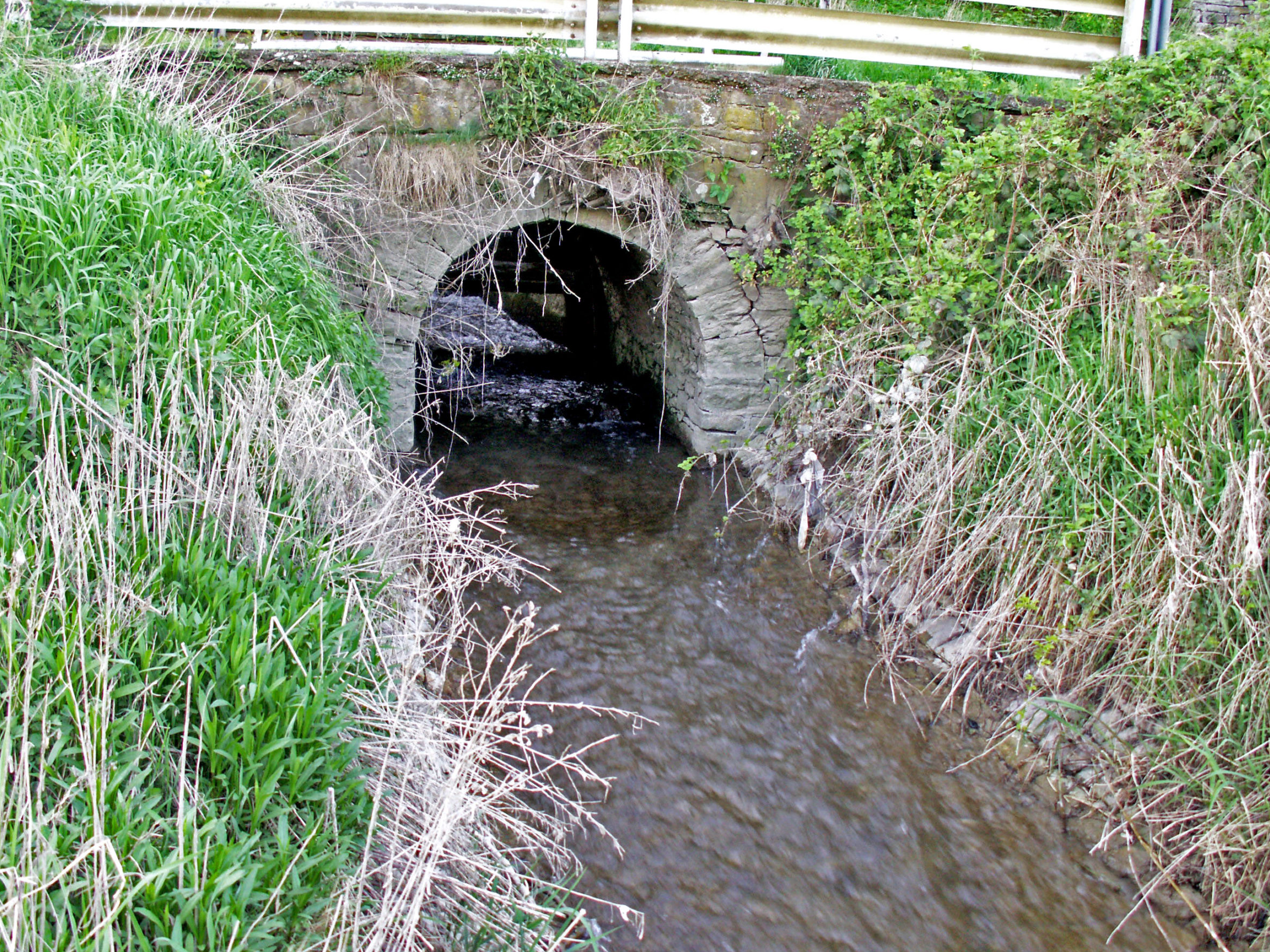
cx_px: 597
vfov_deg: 37.7
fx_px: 1394
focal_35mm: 38
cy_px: 453
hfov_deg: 49.0
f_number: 2.8
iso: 80
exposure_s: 1/40
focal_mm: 5.86
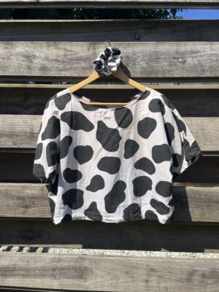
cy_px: 146
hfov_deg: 53.1
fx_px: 219
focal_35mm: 26
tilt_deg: -3.9
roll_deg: -1.0
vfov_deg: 67.3
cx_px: 110
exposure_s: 1/4484
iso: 50
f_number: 1.6
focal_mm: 5.1
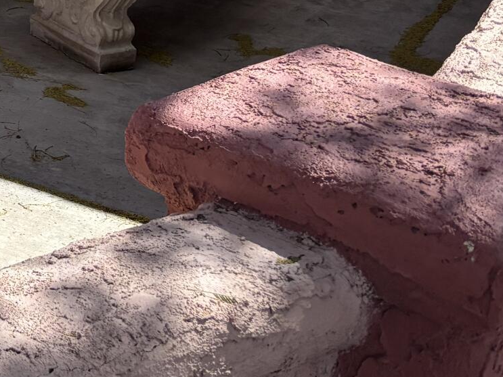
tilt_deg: -13.9
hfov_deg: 15.6
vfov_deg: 13.6
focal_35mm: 105
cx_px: -449
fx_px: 1525
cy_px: -108
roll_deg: +0.9
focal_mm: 5.96
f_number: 1.6
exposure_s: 1/3106
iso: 50
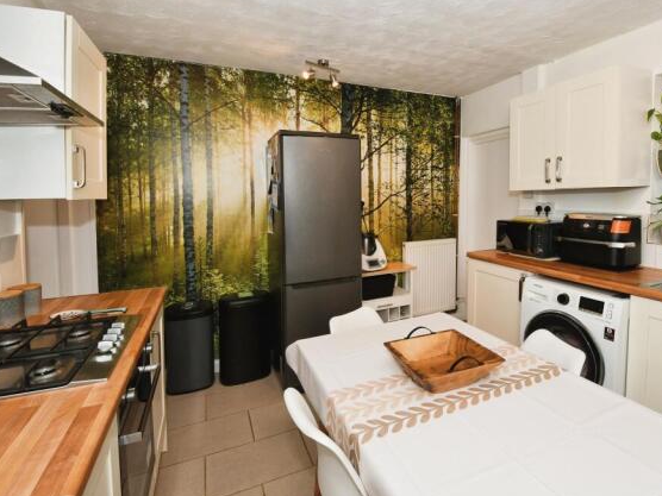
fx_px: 325
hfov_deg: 90.3
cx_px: 383
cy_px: 248
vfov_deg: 74.7
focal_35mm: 17
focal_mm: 10
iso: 800
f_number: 7.1
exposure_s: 1/60
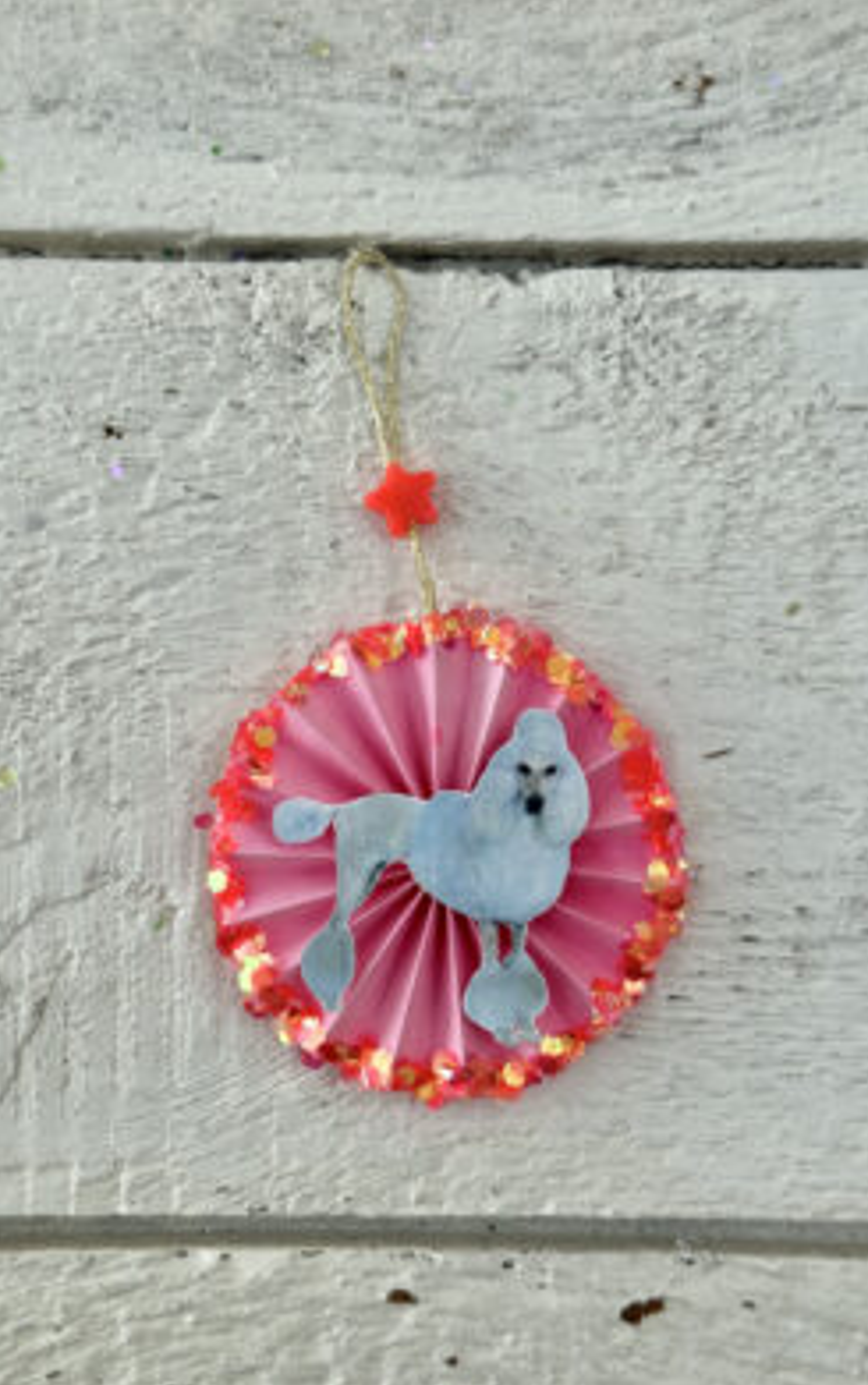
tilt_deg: -84.5
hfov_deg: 24.9
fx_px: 1965
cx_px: 436
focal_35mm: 52
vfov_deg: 38.8
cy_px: 694
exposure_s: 1/1215
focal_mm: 6.76
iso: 64
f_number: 1.78
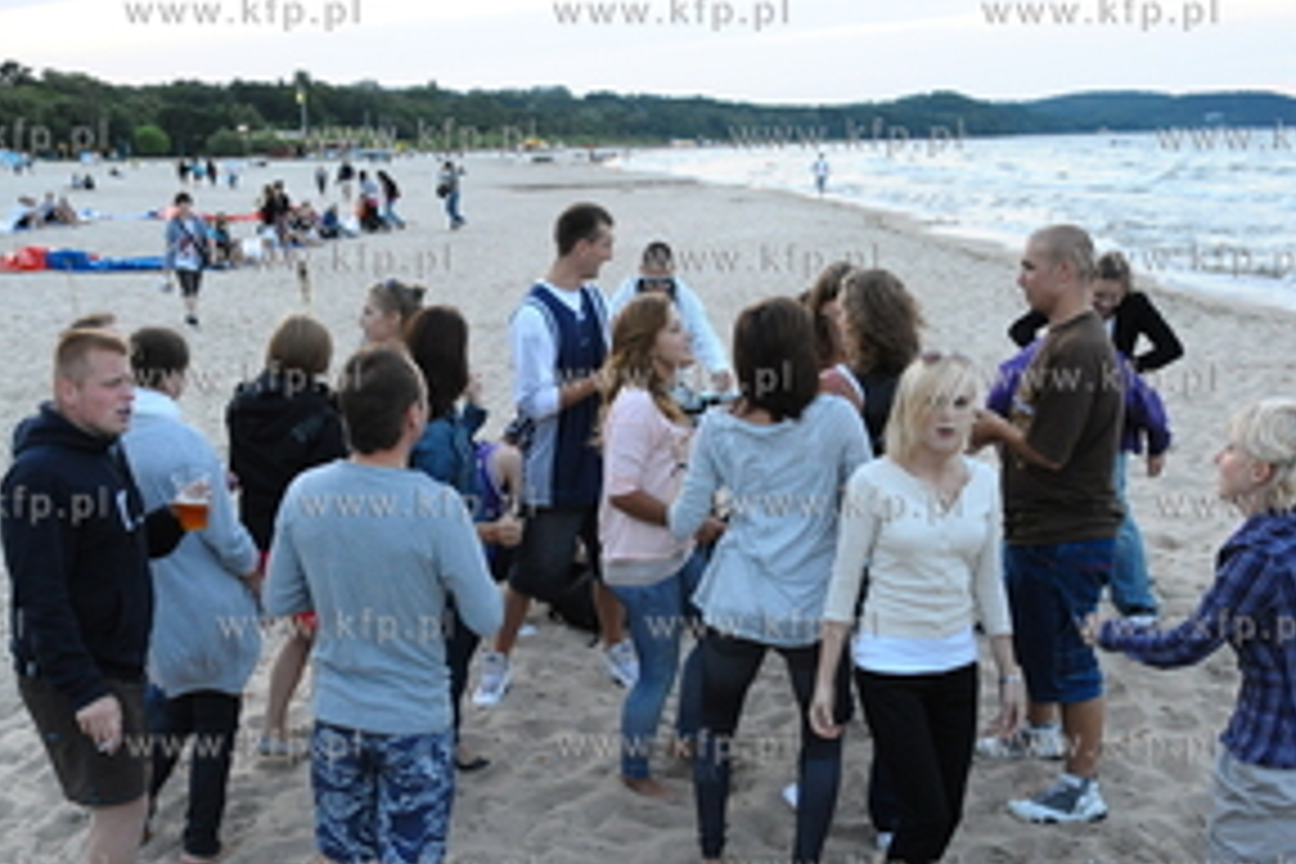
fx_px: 1548
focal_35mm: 43
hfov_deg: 45.4
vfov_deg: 31.0
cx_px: 576
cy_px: 562
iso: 2500
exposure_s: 1/200
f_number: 4
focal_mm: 31
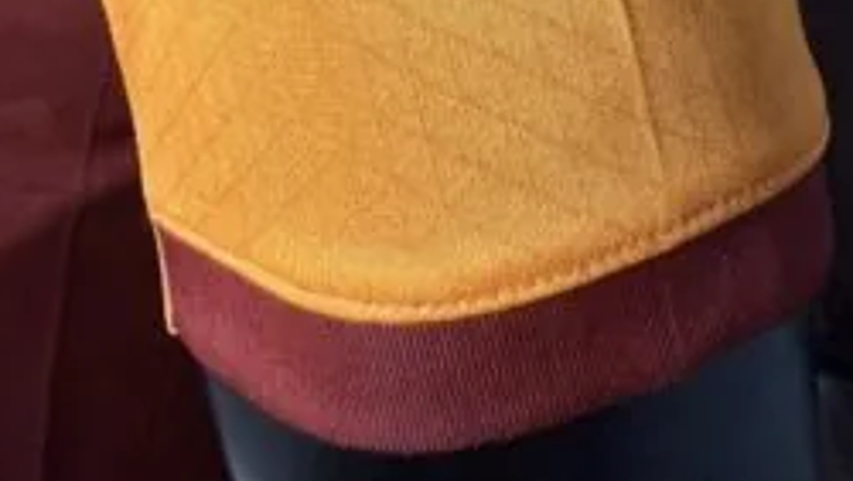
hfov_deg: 38.7
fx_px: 1200
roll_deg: -8.4
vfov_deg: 18.1
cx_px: 283
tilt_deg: -19.9
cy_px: -377
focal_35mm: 53
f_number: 2.2
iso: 160
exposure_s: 1/50
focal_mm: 2.22
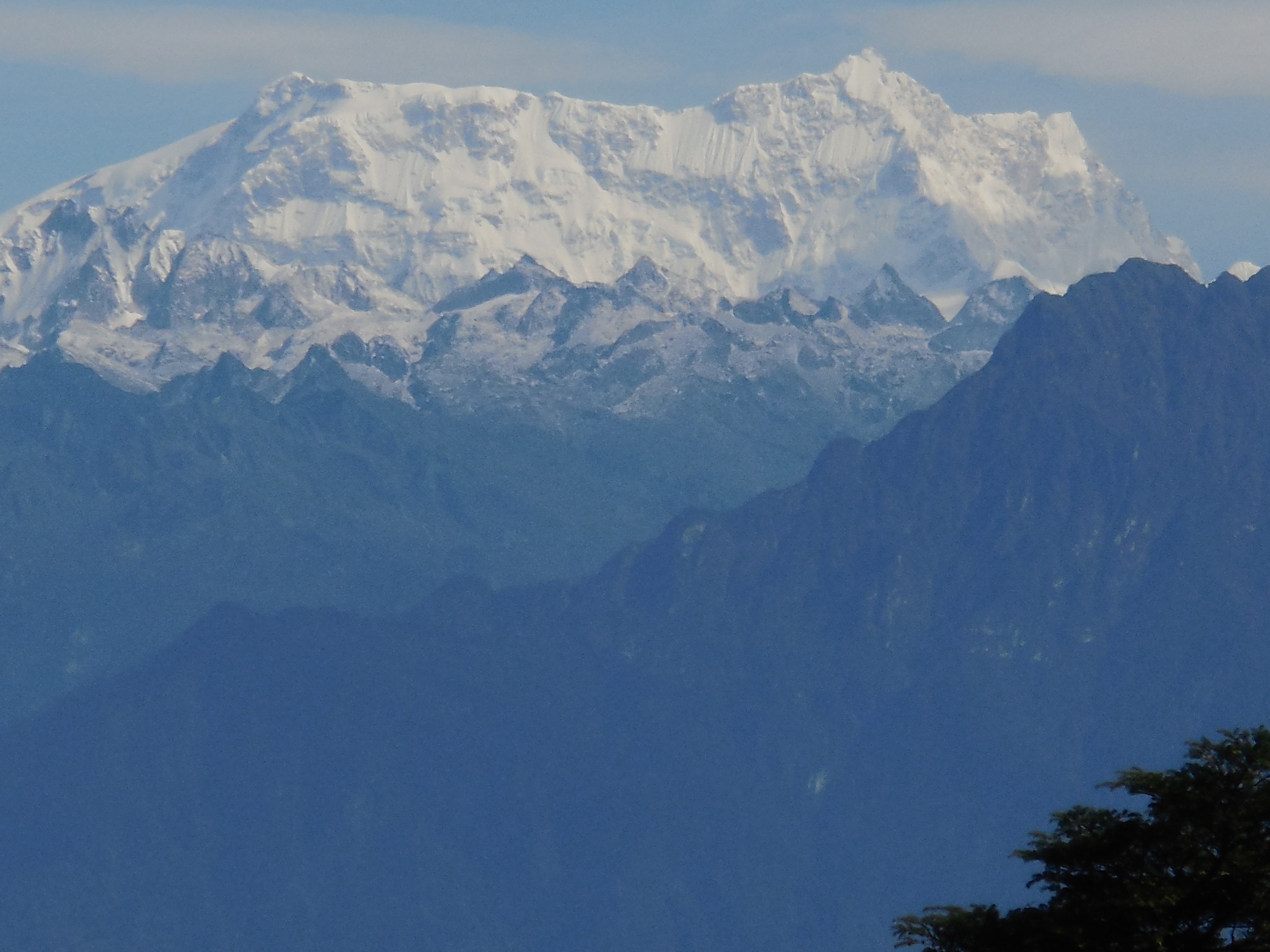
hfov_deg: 3.3
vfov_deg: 2.5
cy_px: 440
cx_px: 641
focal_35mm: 598
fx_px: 21940
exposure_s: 1/1000
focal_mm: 54
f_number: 6.5
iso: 125
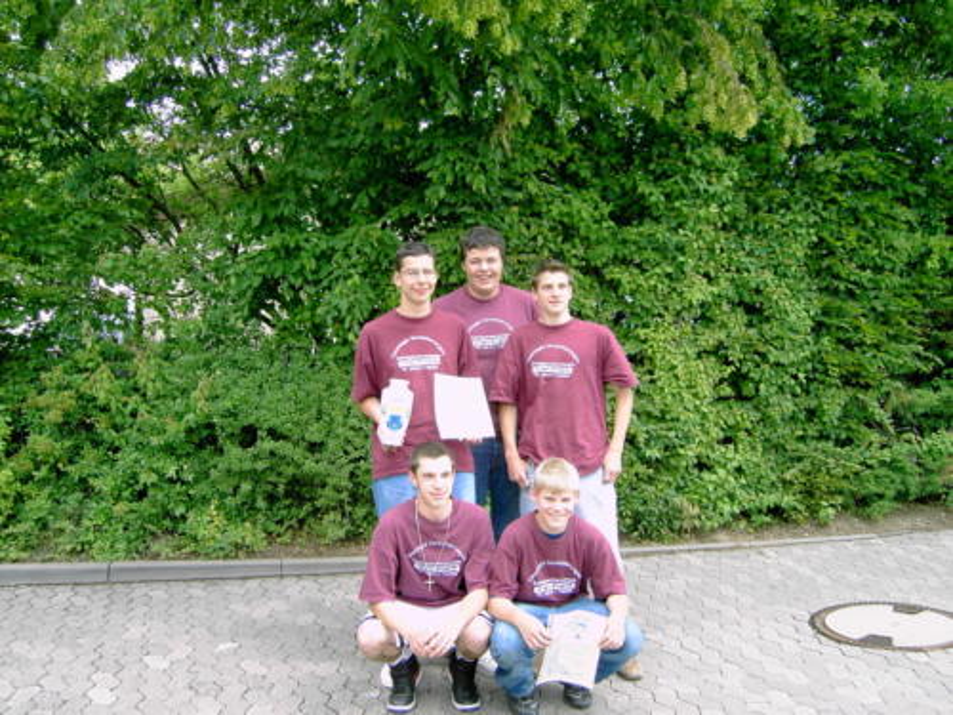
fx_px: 964
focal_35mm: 35
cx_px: 476
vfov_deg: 40.7
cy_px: 358
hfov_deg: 52.6
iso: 100
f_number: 4
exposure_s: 1/100
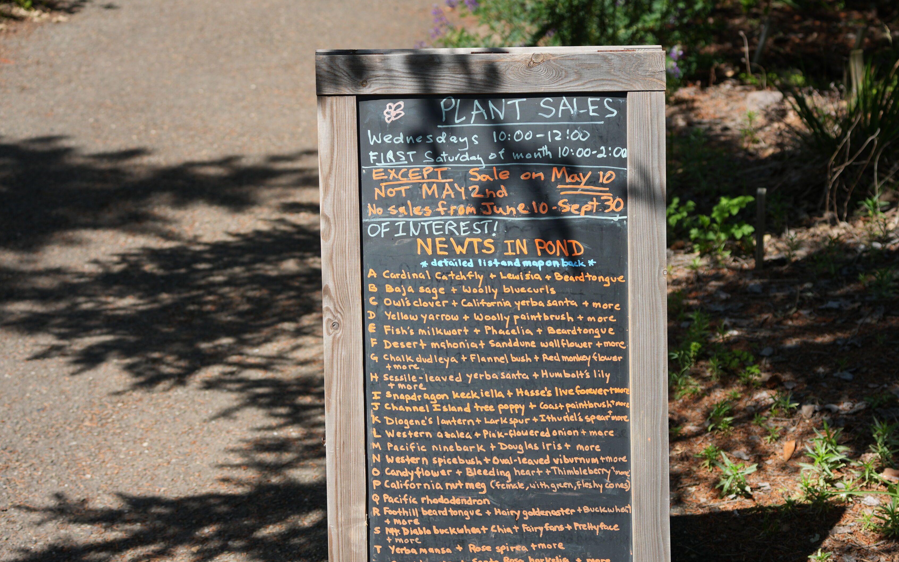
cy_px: 337
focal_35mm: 65
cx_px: 497
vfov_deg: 20.0
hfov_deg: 31.5
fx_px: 1593
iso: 160
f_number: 4.5
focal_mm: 50
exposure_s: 1/640
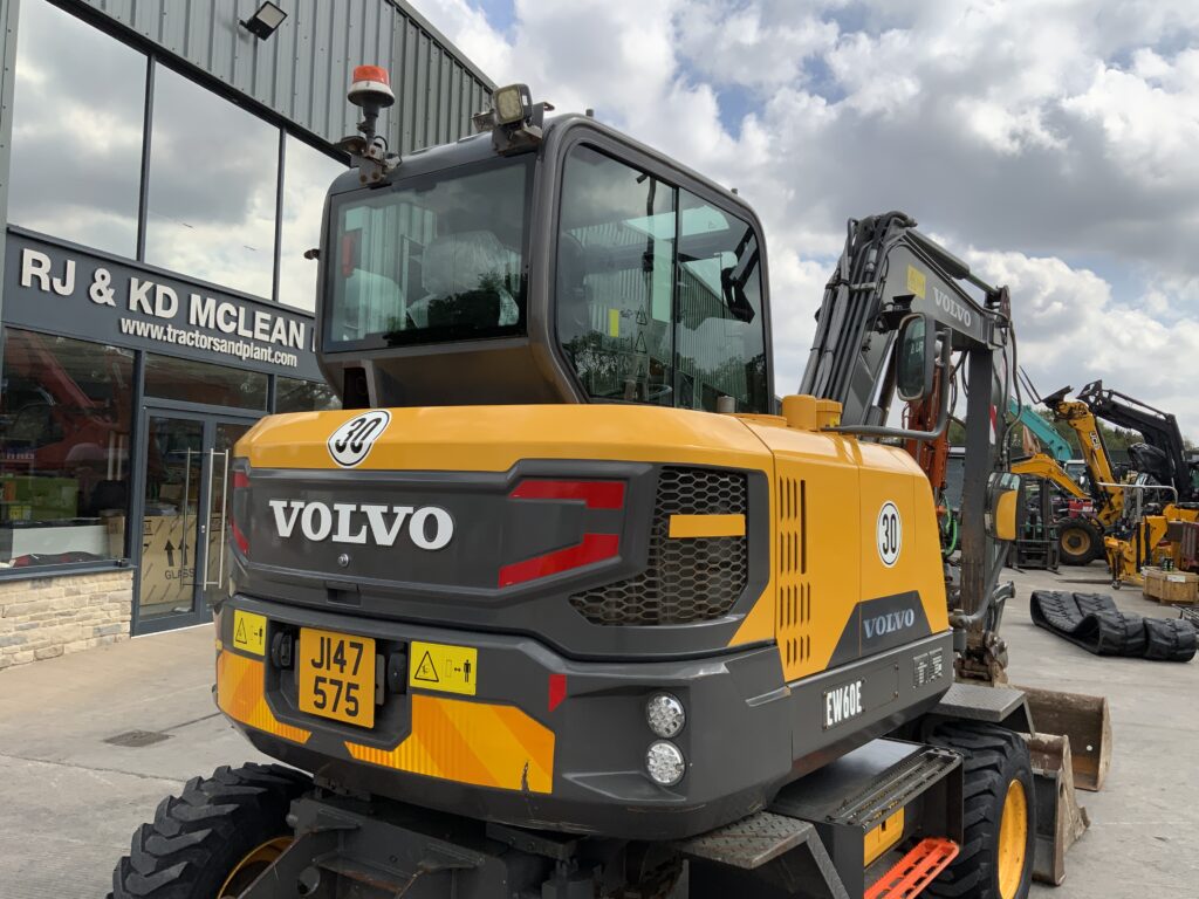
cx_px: 600
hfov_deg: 61.7
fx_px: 1004
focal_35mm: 29
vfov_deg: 48.2
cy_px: 450
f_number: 1.8
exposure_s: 1/1577
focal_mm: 3
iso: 16
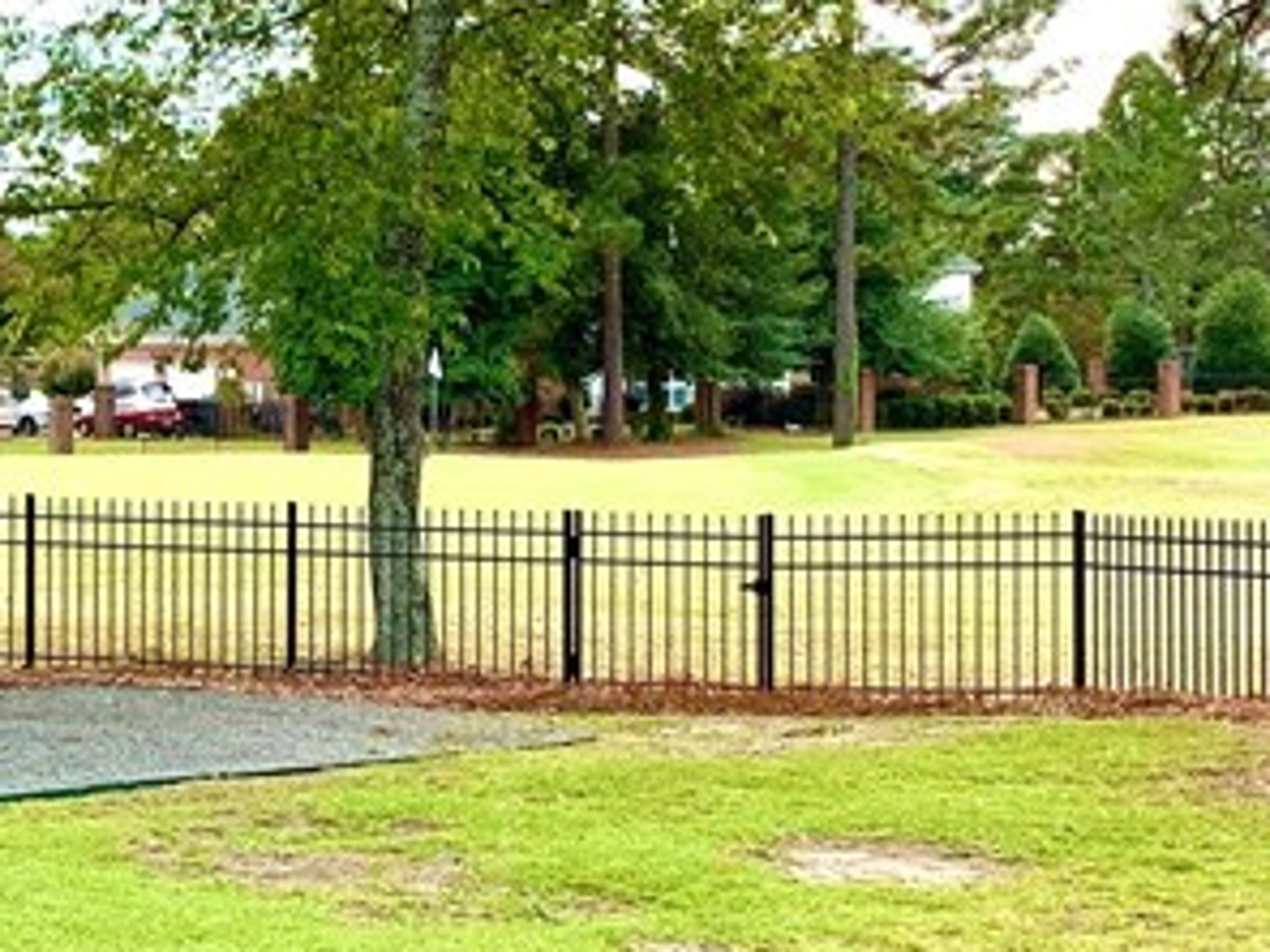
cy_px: 395
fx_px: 3302
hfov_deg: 21.4
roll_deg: -0.6
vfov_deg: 16.4
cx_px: 163
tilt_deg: +0.6
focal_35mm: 90
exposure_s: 1/903
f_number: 1.8
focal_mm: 4.25
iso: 25
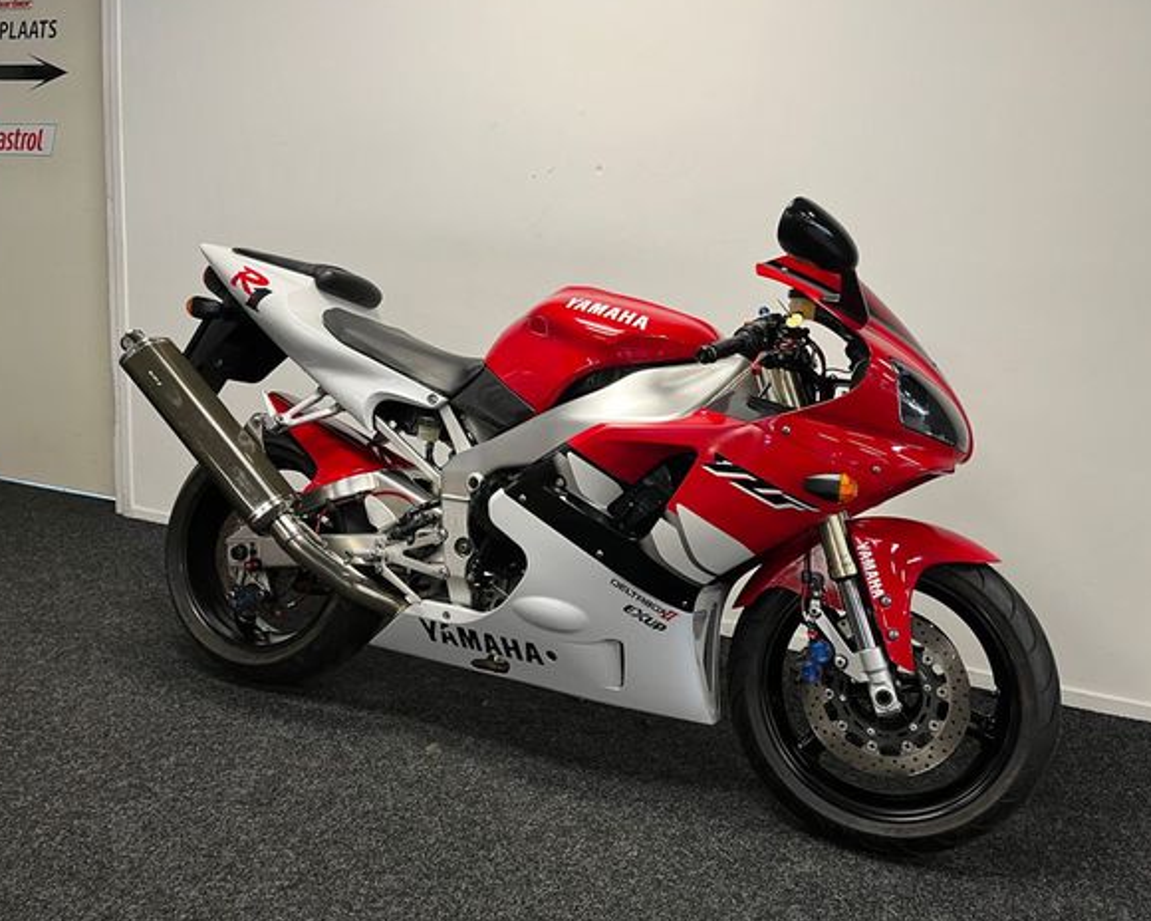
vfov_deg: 51.5
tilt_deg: -9.7
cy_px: 453
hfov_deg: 62.2
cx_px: 605
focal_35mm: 28
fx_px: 954
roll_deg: -5.1
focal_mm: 5.1
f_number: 1.6
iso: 80
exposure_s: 1/50
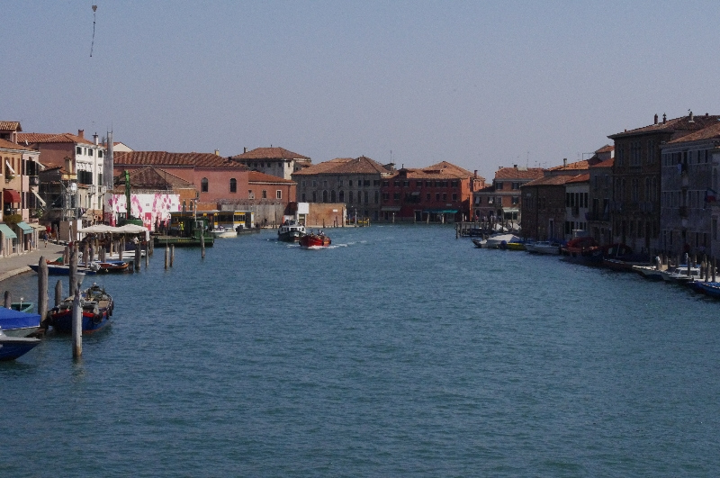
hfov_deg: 28.1
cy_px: 239
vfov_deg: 18.9
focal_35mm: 72
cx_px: 360
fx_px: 1438
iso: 3200
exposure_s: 1/800
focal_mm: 47.5
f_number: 20
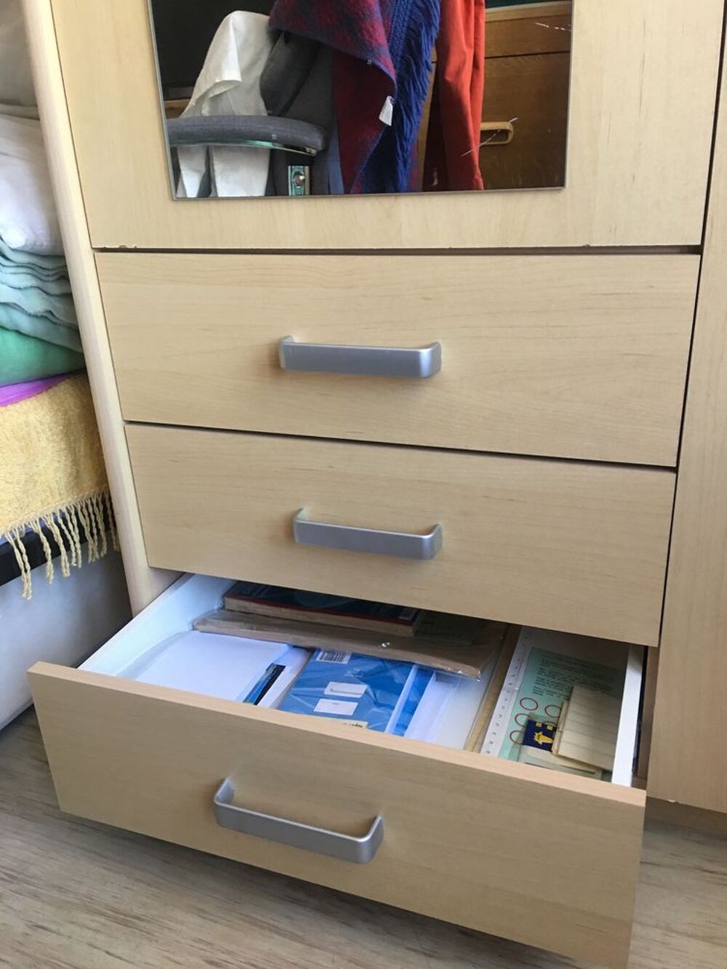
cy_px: 484
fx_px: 812
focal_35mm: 29
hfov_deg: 48.2
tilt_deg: -21.5
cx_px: 364
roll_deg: +2.2
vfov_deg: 61.7
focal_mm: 4.15
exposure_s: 1/15
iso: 64
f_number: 2.2
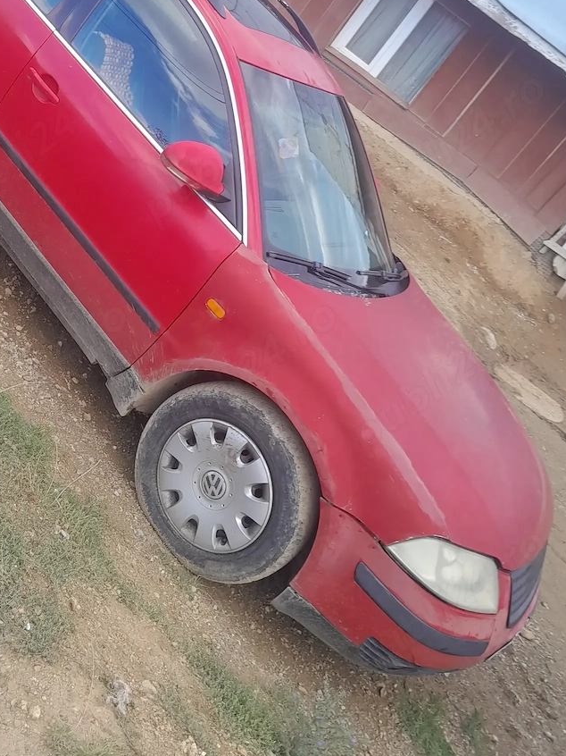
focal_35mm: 41
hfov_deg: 34.3
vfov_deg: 44.4
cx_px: 135
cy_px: 197
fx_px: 894
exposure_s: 1/50
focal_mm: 3.98
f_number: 1.8
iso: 40
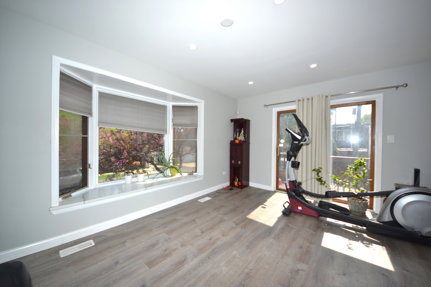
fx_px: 144
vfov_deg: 90.0
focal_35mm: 12
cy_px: 144
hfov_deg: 112.6
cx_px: 216
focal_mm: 8
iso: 100
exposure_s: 1/160
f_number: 6.3
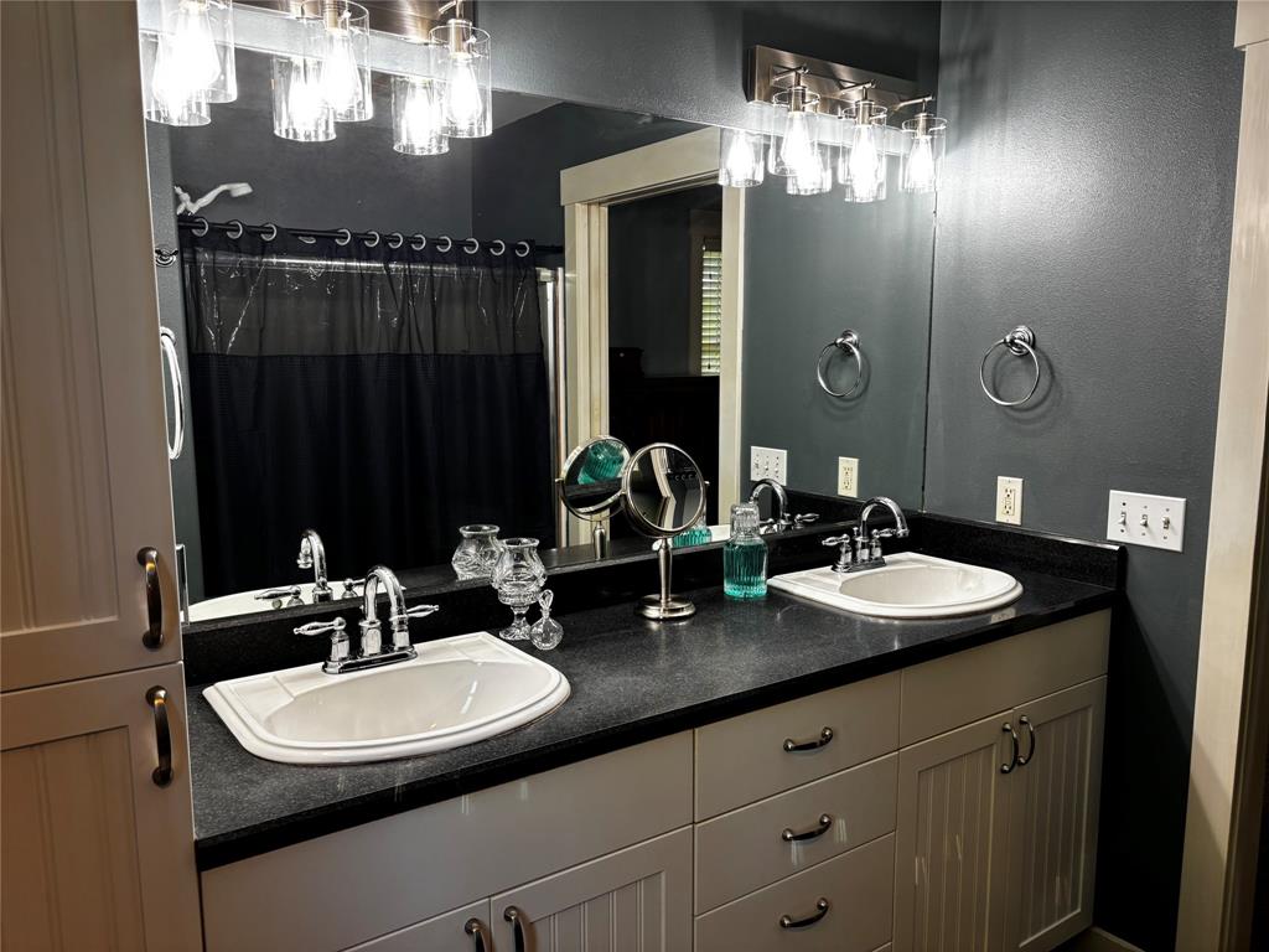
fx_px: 953
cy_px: 476
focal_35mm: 26
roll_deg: +0.1
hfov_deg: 67.3
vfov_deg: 53.1
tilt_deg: -8.2
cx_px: 634
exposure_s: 1/60
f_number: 1.6
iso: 80
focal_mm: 5.96
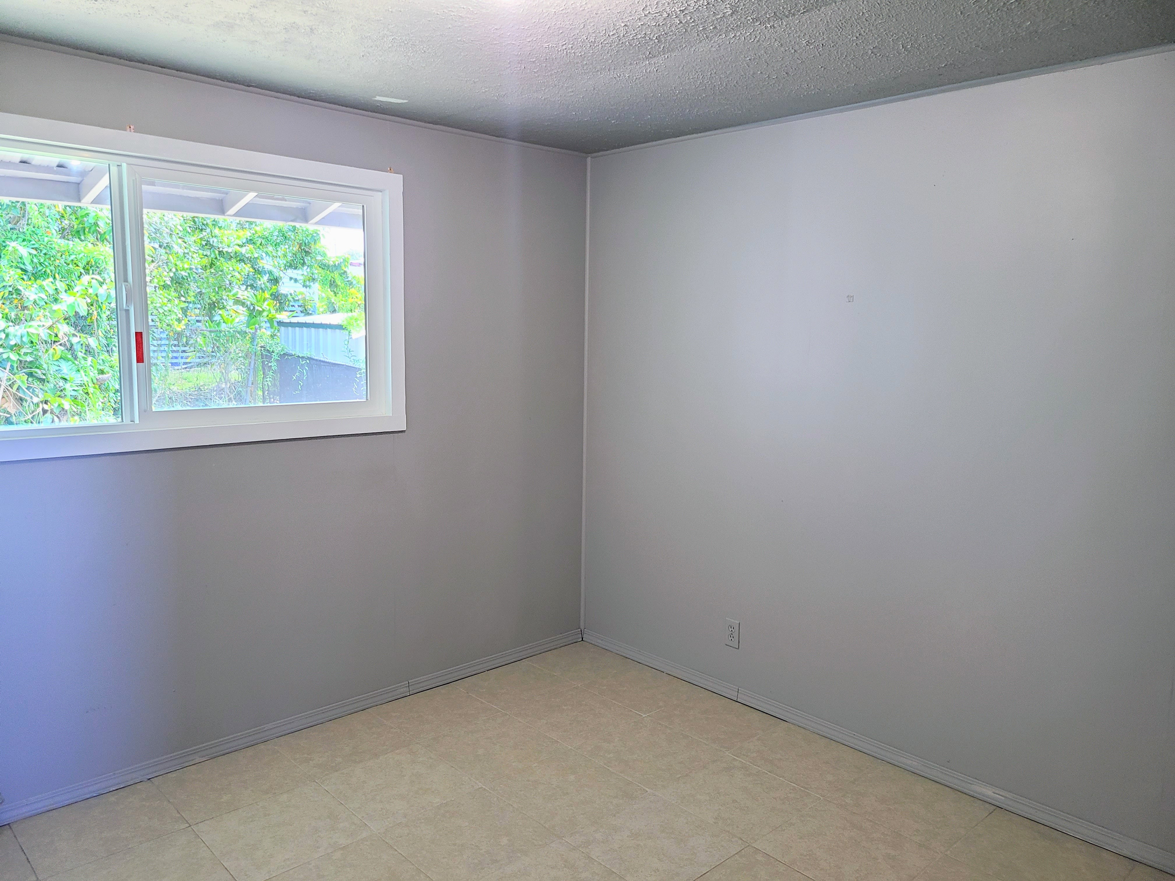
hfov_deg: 67.3
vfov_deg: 53.1
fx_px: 883
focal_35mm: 26
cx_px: 588
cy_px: 440
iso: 200
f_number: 1.8
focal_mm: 5.4
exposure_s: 1/40
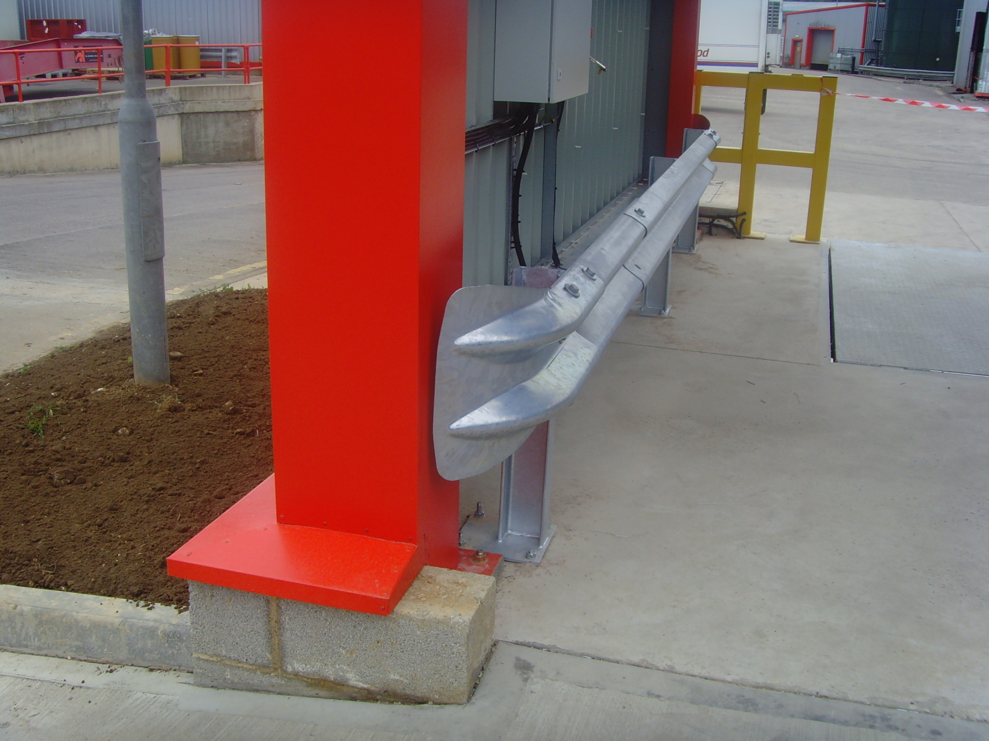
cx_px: 494
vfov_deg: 36.8
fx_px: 1114
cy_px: 370
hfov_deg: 47.9
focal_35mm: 39
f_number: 3.5
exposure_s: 1/350
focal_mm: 6.6
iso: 80
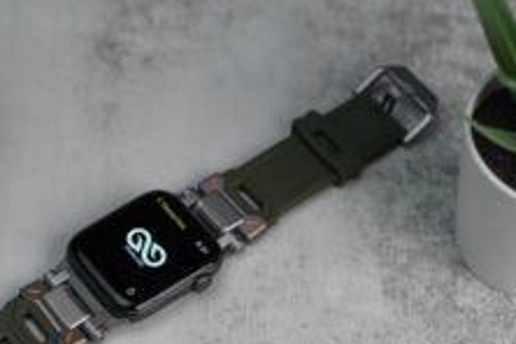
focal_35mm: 99
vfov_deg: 13.7
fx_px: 1419
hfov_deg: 20.4
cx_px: 126
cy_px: 296
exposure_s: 1/160
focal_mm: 55
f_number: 4
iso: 1000
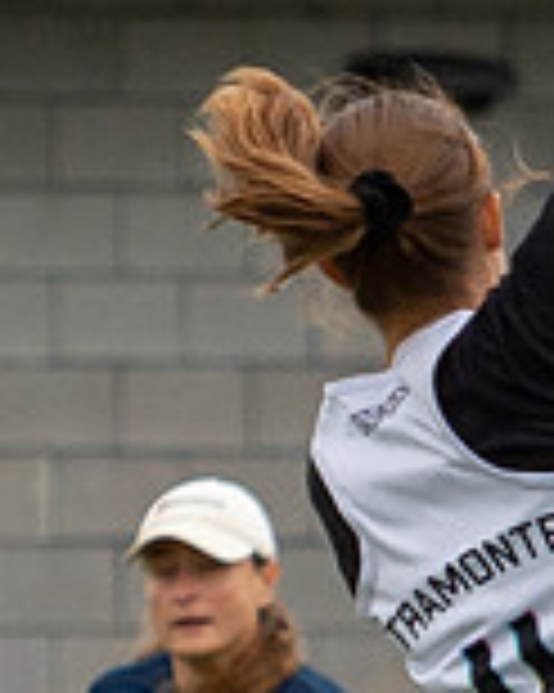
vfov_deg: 1.1
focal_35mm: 1798
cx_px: 487
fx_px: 36887
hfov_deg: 0.9
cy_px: 1126
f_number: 5.6
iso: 1400
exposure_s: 1/1600
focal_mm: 190
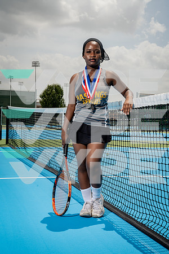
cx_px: 84
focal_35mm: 56
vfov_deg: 35.6
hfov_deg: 24.2
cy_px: 127
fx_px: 394
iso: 100
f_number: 11
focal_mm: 56
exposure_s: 1/200
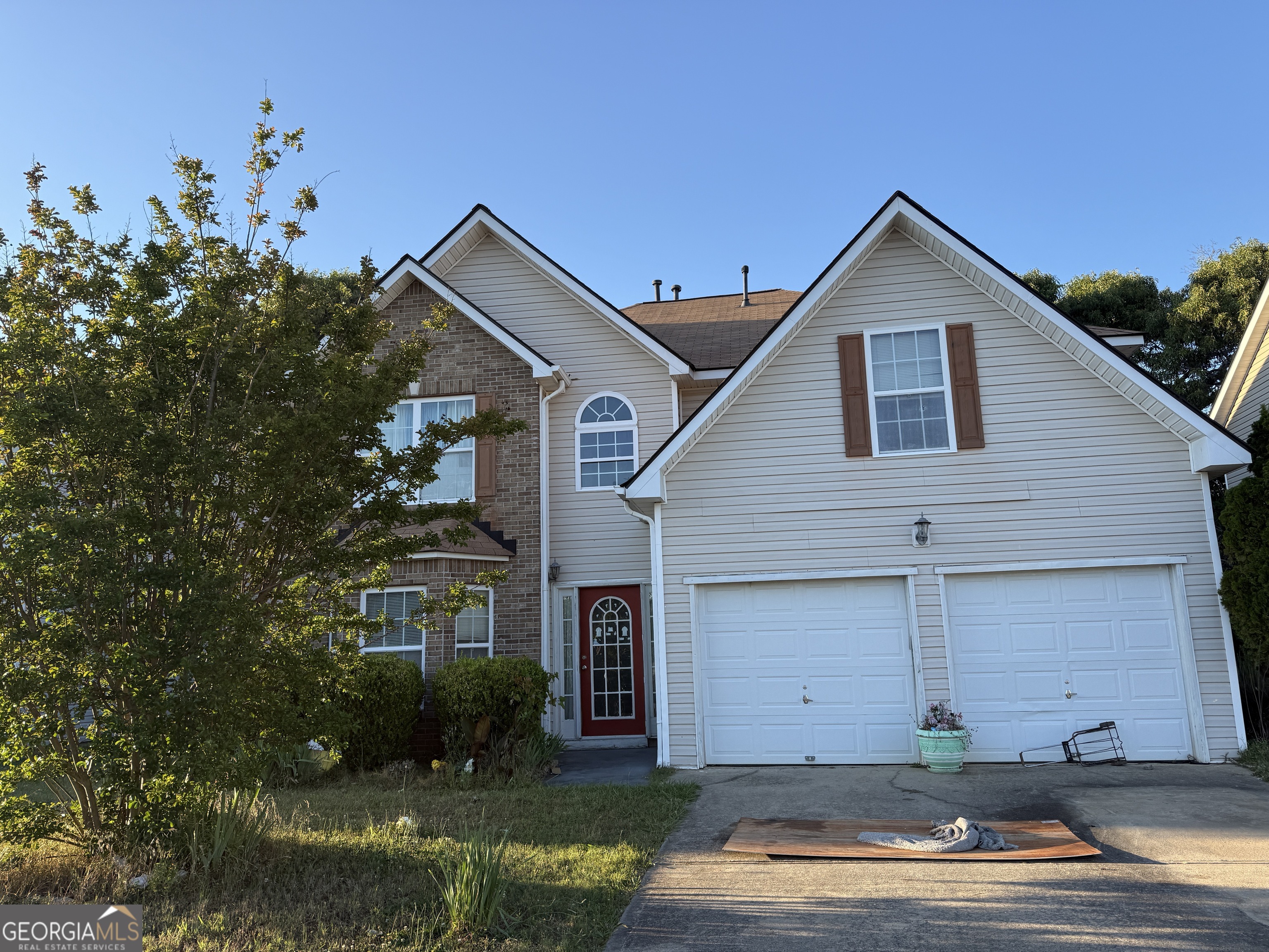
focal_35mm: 24
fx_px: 880
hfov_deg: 71.6
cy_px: 476
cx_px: 634
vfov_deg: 56.8
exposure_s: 1/1156
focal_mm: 6.76
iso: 80
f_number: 1.78
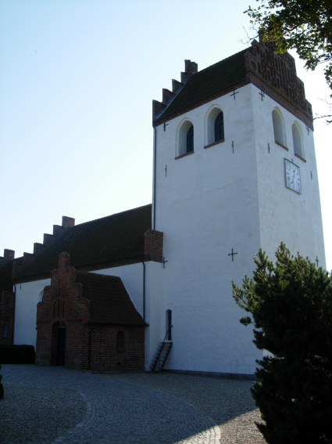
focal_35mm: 36
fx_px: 461
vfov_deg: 51.4
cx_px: 166
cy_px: 222
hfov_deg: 39.6
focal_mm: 7.5
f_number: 5.4
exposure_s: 1/271
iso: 50
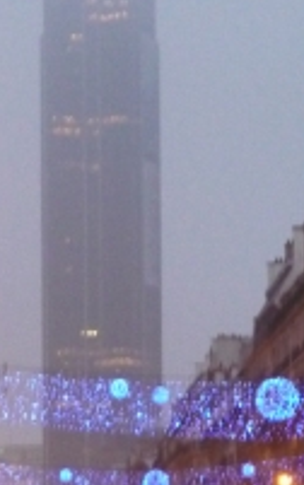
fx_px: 3545
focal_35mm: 268
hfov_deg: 4.9
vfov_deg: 7.8
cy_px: 345
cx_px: 258
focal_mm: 16.5
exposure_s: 1/8
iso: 800
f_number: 5.1
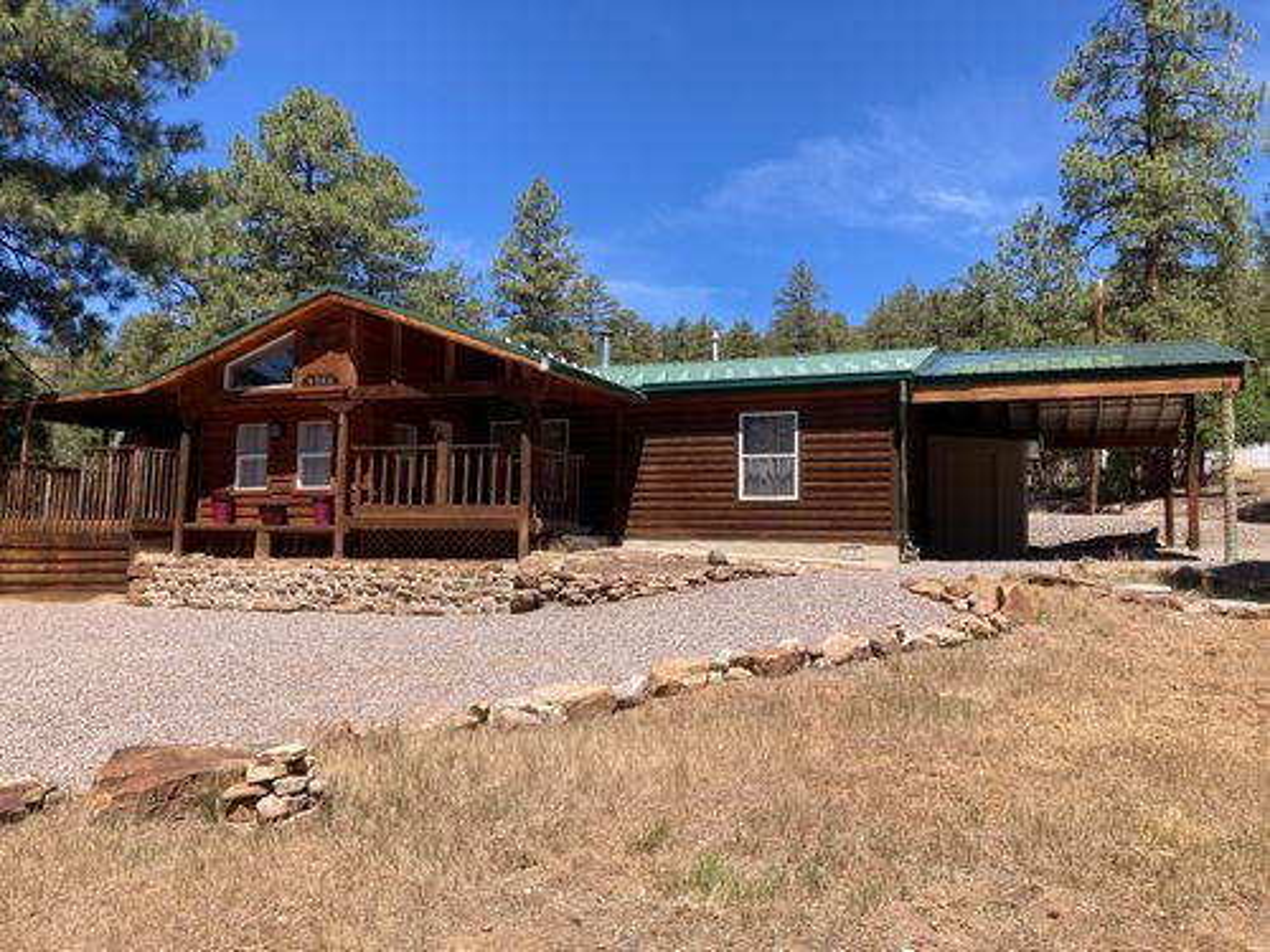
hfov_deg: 63.4
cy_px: 476
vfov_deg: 49.7
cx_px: 635
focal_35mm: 28
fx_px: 1027
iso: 20
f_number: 1.8
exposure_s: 1/1675
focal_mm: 3.99
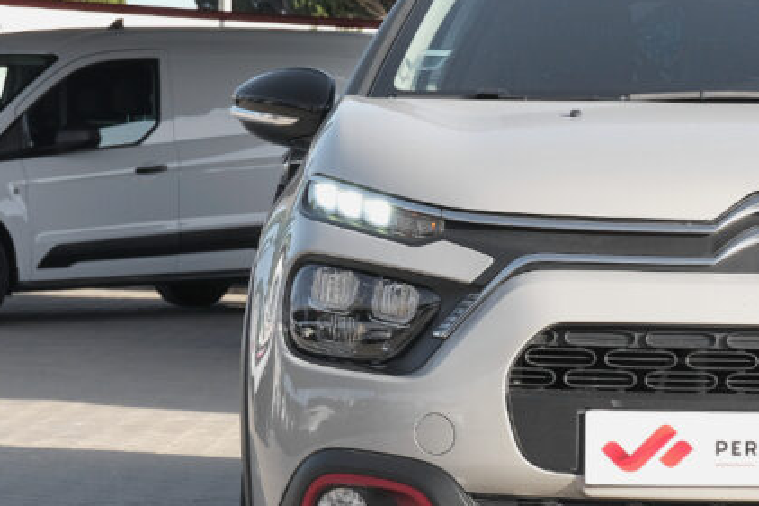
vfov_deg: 9.3
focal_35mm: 148
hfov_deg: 13.7
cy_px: 305
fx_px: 3119
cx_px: 757
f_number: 8
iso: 160
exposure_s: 1/100
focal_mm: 40.8
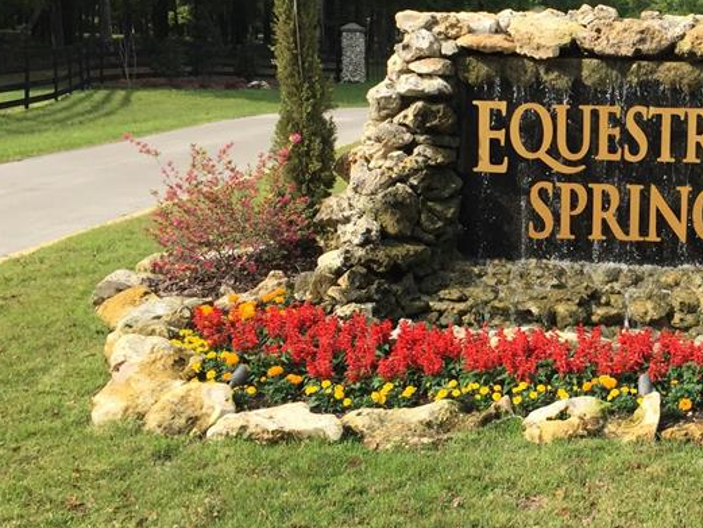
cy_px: 230
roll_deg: -2.9
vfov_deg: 25.6
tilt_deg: -8.0
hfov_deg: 31.9
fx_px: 1158
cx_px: 656
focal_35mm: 57
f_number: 2.2
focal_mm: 4.15
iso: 32
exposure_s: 1/1364
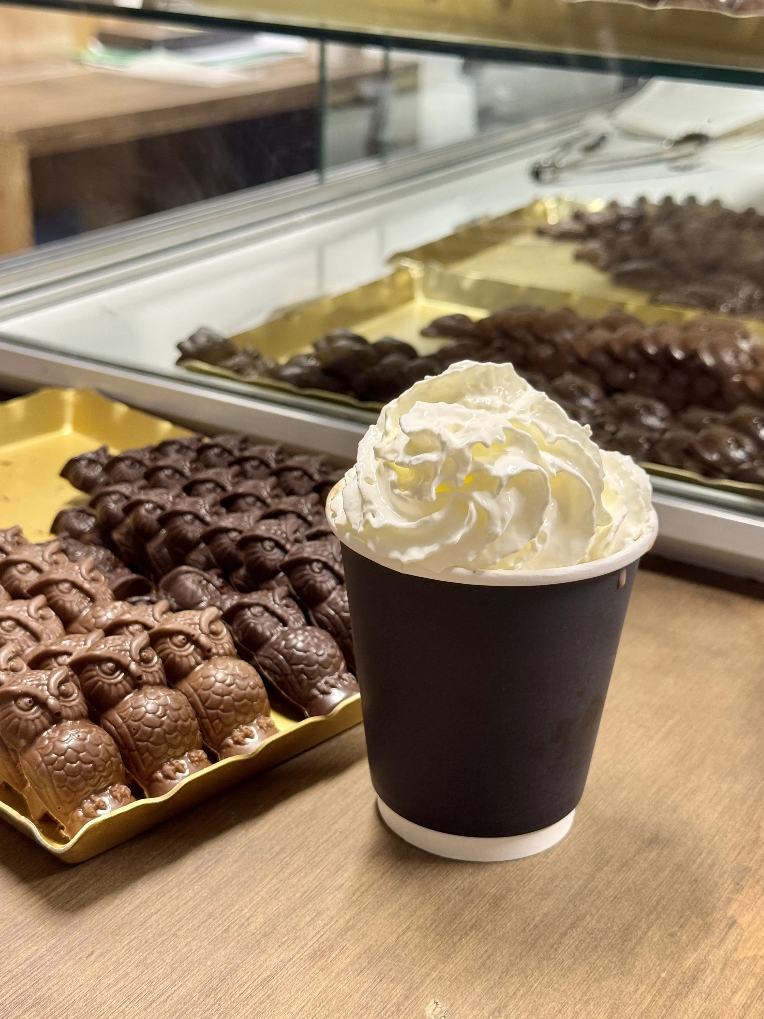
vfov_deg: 39.7
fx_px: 1412
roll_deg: -2.9
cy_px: 510
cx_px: 382
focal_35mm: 48
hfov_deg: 30.3
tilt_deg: -23.1
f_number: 1.78
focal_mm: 6.76
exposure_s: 1/50
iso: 100
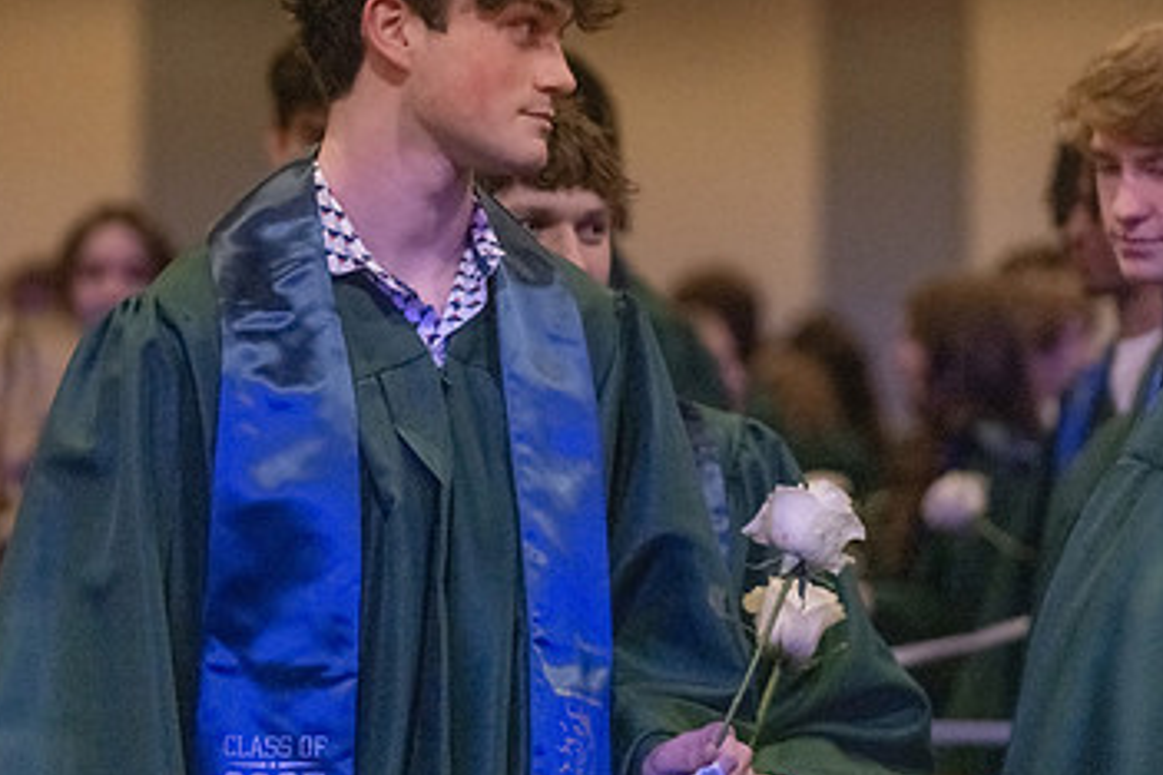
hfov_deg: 11.3
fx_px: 5879
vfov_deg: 7.5
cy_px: 210
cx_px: 381
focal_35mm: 182
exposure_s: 1/320
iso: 20000
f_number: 2.8
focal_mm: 110
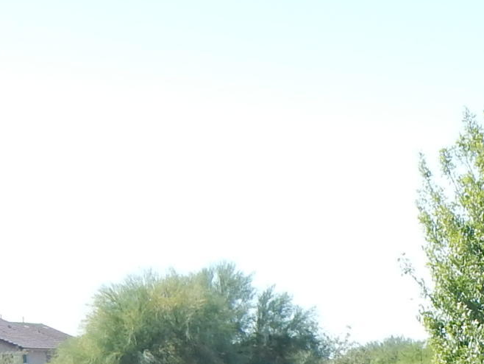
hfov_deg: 12.0
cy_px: 549
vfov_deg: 9.3
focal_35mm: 155
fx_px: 2168
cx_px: 797
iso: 125
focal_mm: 6.1
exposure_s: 1/640
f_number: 3.3
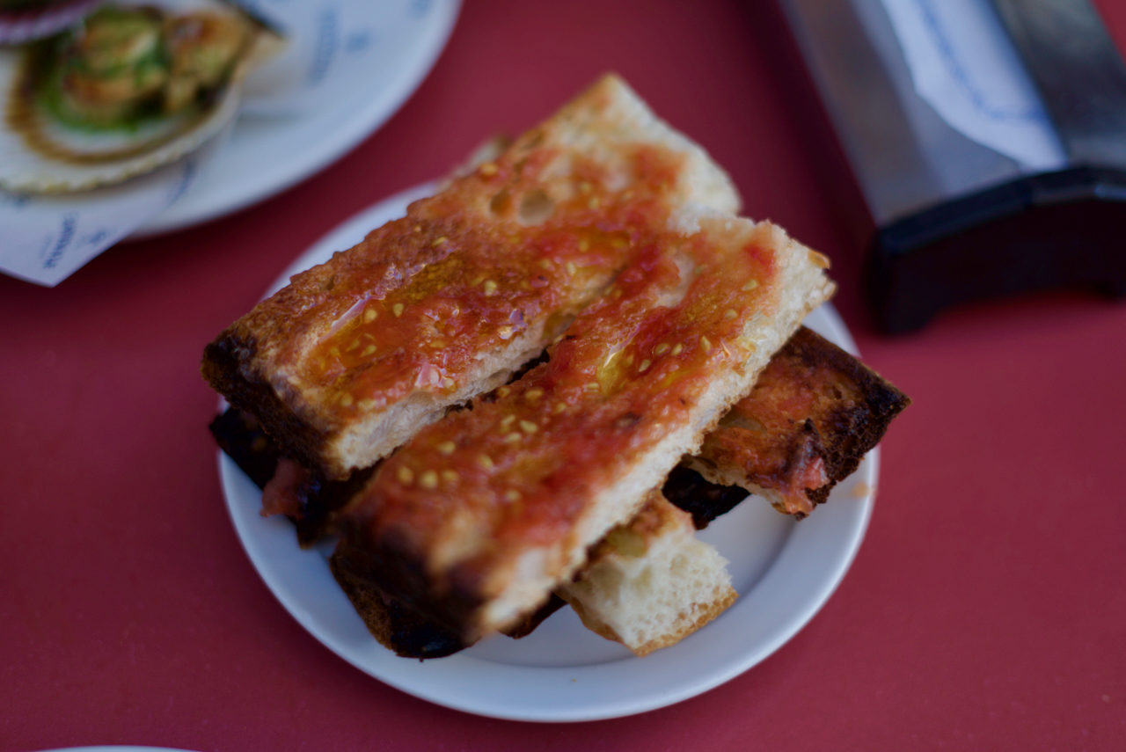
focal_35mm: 50
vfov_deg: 27.0
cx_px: 563
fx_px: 1565
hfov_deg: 39.6
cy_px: 376
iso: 100
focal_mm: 50
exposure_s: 1/400
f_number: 1.8
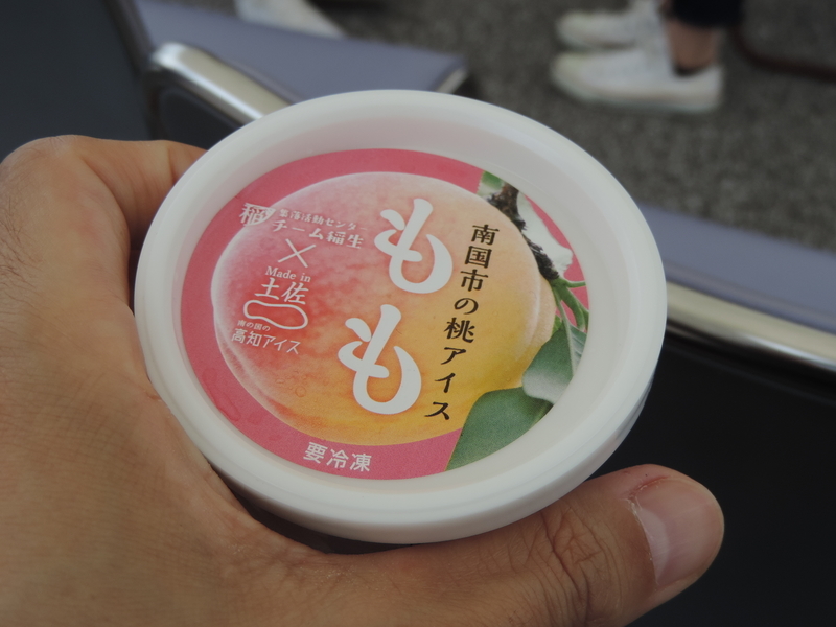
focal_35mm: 47
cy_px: 314
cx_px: 418
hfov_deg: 40.4
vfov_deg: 30.9
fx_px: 1135
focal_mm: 8.3
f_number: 3.5
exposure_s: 1/500
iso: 80
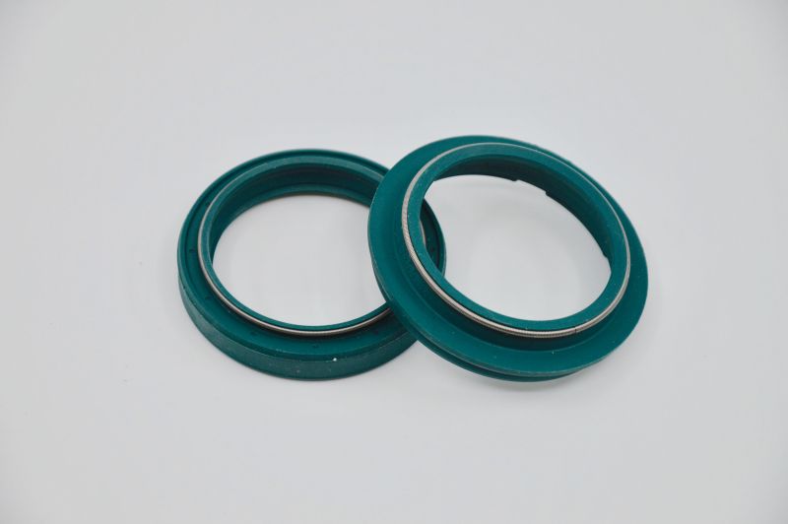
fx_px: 3445
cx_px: 394
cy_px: 262
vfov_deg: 8.7
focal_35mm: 158
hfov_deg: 13.1
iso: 100
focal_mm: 105
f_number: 6.3
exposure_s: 1/160
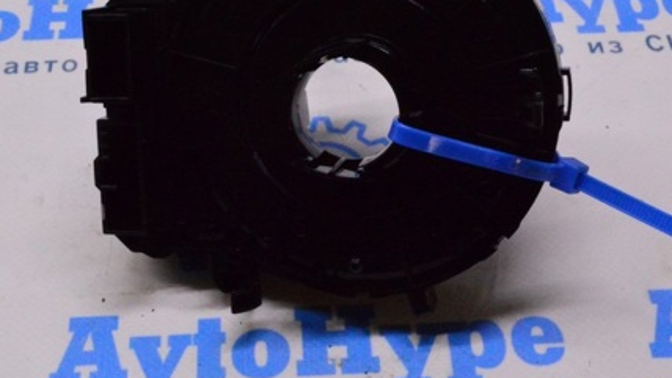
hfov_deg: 29.0
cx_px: 339
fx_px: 1297
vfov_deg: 16.5
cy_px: 107
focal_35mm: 73
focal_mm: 31
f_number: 29
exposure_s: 1/40
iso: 6400
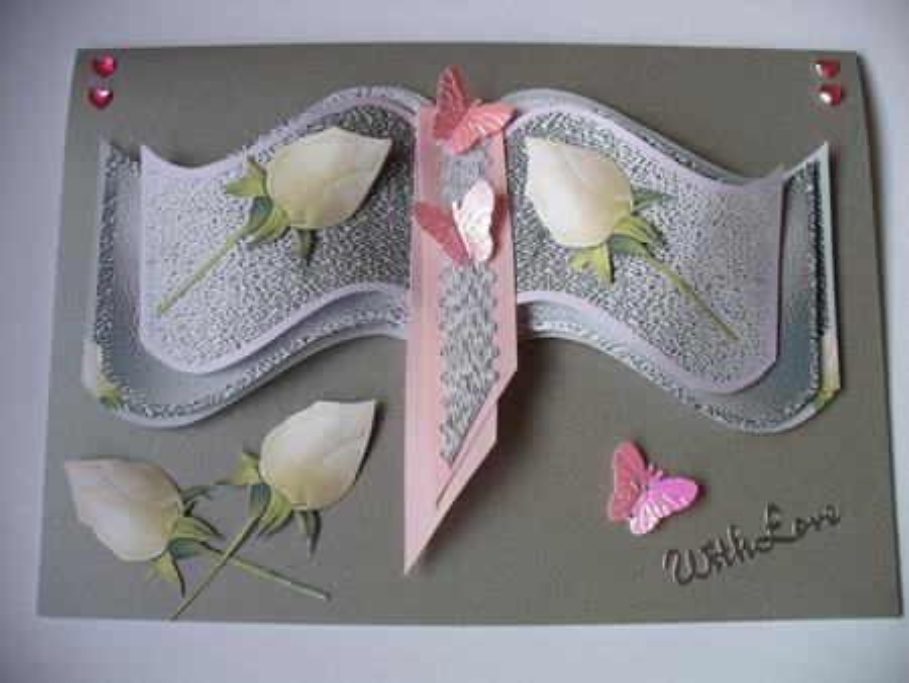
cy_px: 342
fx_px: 972
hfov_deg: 50.1
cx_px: 454
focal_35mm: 37
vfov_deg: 38.7
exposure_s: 1/80
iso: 64
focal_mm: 6.1
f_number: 2.8
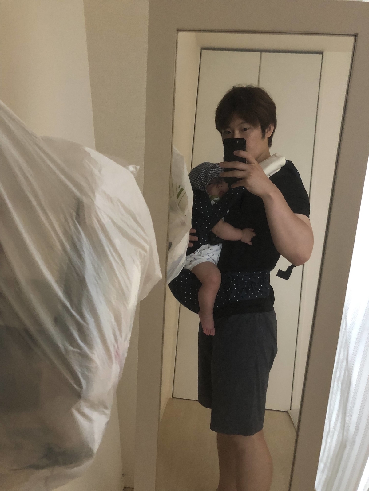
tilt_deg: -27.3
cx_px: 184
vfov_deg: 63.4
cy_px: 246
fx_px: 398
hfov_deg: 49.7
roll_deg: -1.4
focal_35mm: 28
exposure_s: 1/13
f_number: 1.8
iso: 100
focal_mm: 3.99
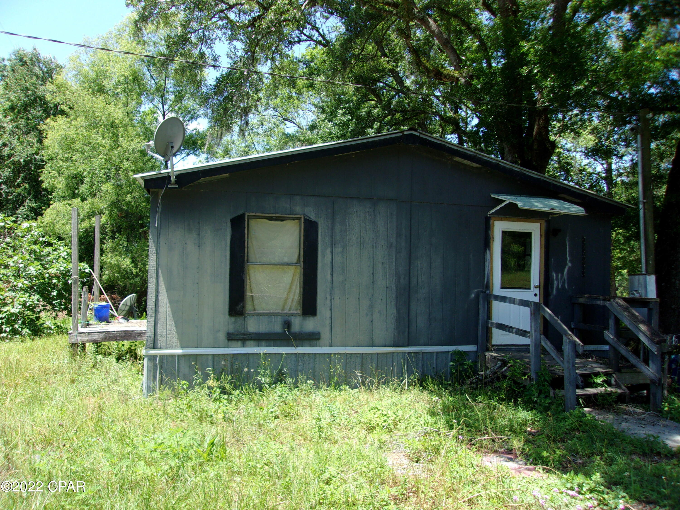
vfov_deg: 51.4
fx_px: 530
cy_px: 255
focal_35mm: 27
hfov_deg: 65.3
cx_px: 340
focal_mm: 4.9
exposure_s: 1/400
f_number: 3
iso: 80
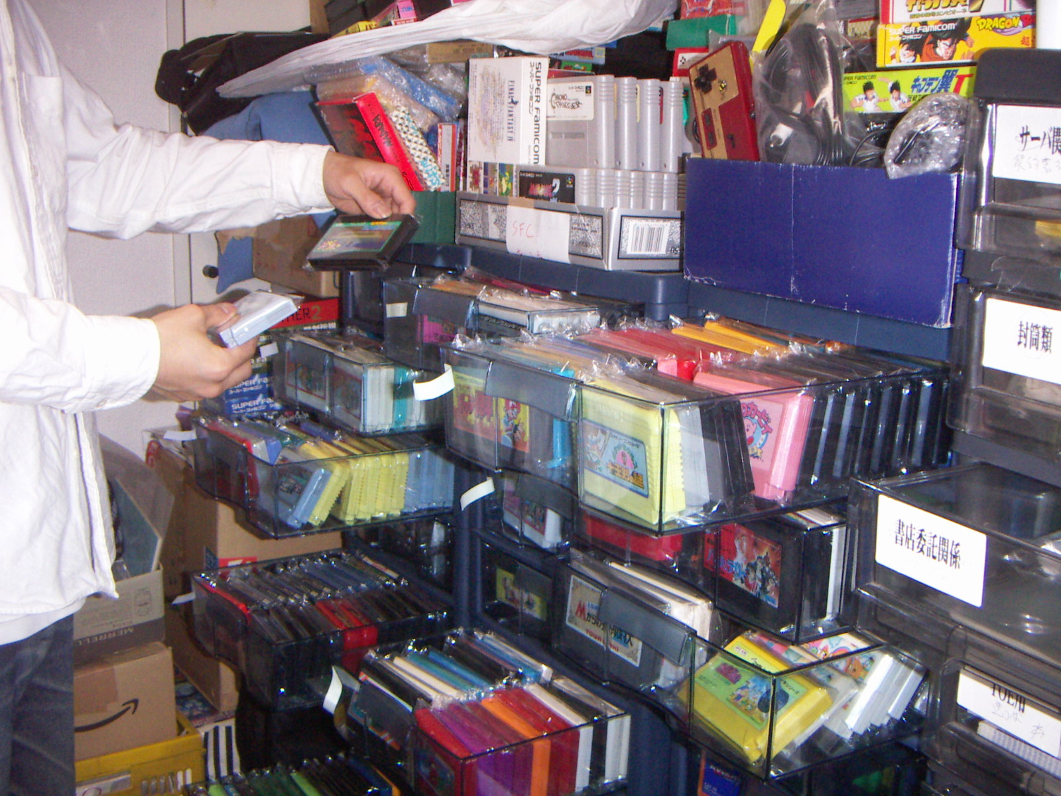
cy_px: 398
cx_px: 530
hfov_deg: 43.9
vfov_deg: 33.6
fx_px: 1318
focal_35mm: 43
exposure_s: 1/50
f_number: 2.8
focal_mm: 5.6
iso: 200
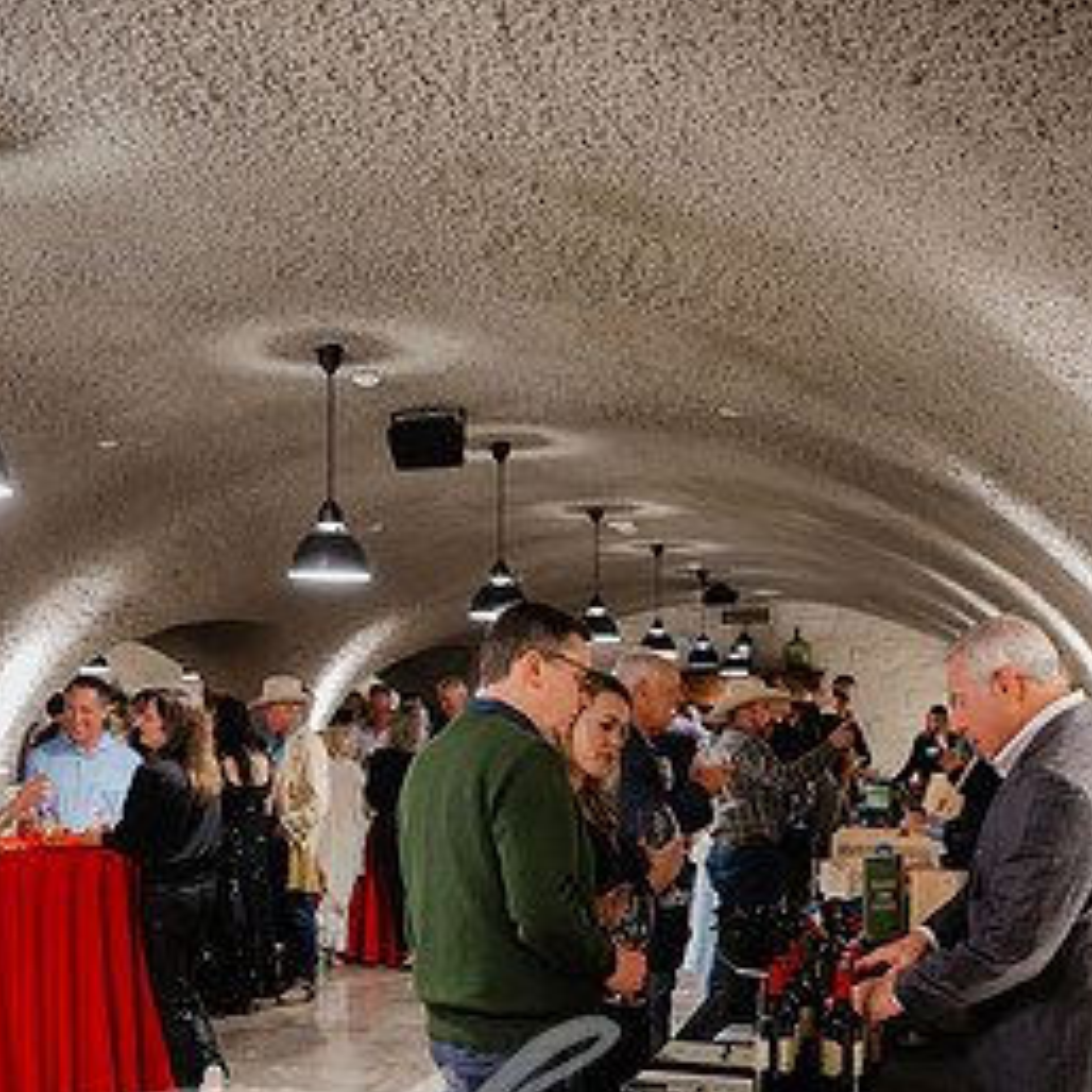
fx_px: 1642
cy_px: 775
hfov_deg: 36.5
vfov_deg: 36.2
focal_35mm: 46
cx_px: 374
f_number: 3.5
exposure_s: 1/60
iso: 5600
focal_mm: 24
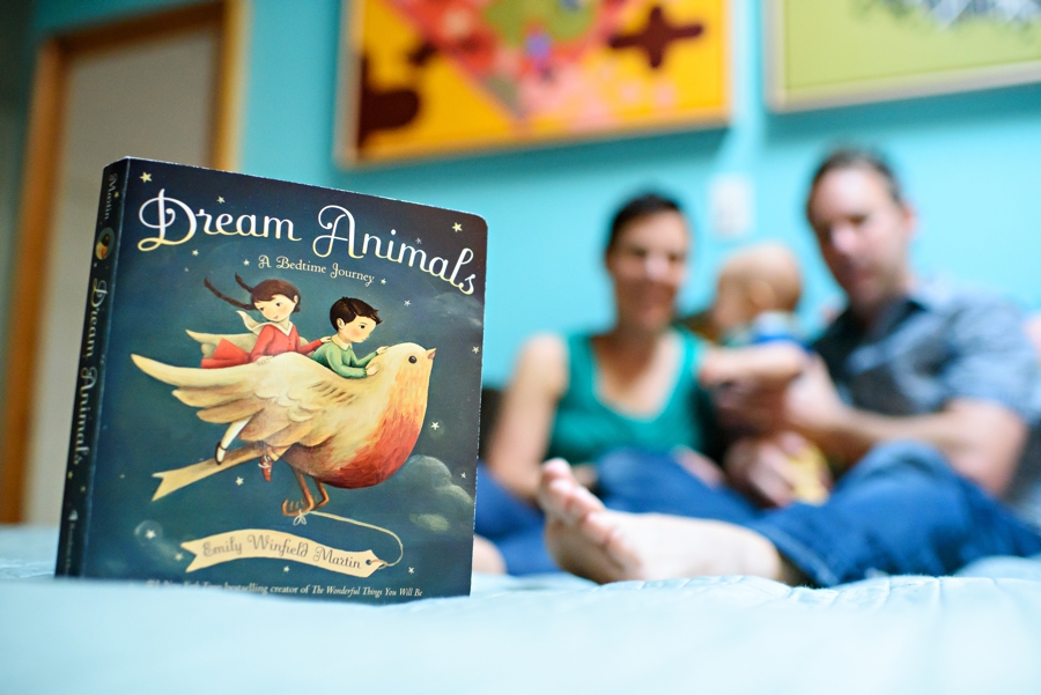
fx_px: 1013
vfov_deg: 37.9
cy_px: 348
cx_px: 520
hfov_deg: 54.4
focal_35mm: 35
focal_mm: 35
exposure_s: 1/200
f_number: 2.2
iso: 3200
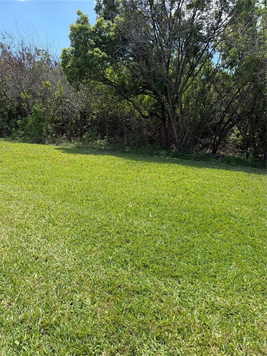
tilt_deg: -13.4
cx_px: 134
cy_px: 178
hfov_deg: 56.8
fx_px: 247
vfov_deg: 71.6
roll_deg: -0.2
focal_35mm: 24
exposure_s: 1/1553
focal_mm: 6.76
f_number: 1.78
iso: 80
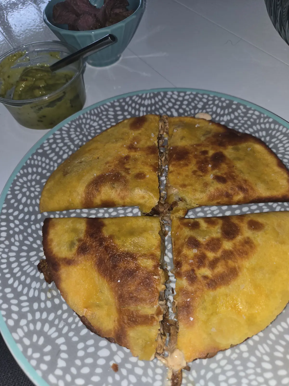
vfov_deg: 73.9
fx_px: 256
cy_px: 193
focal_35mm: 23
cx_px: 144
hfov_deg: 58.9
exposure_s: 1/135
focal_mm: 5.4
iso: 25
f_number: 1.8
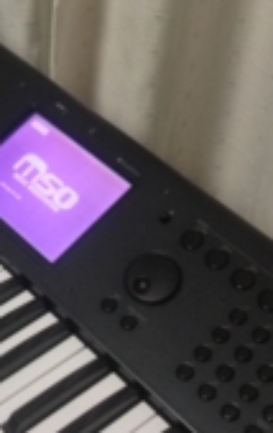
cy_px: 20
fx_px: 1161
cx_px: -51
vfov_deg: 20.6
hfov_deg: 13.1
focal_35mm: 98
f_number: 2.4
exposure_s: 1/20
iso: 250
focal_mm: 4.28
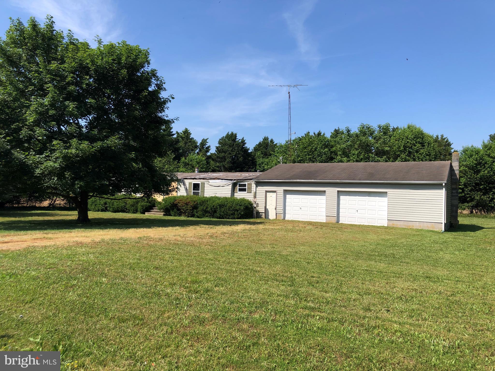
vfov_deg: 49.7
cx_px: 248
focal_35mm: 28
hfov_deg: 63.4
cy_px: 186
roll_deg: -2.0
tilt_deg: +5.6
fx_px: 400
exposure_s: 1/1675
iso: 20
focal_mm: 3.99
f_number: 1.8
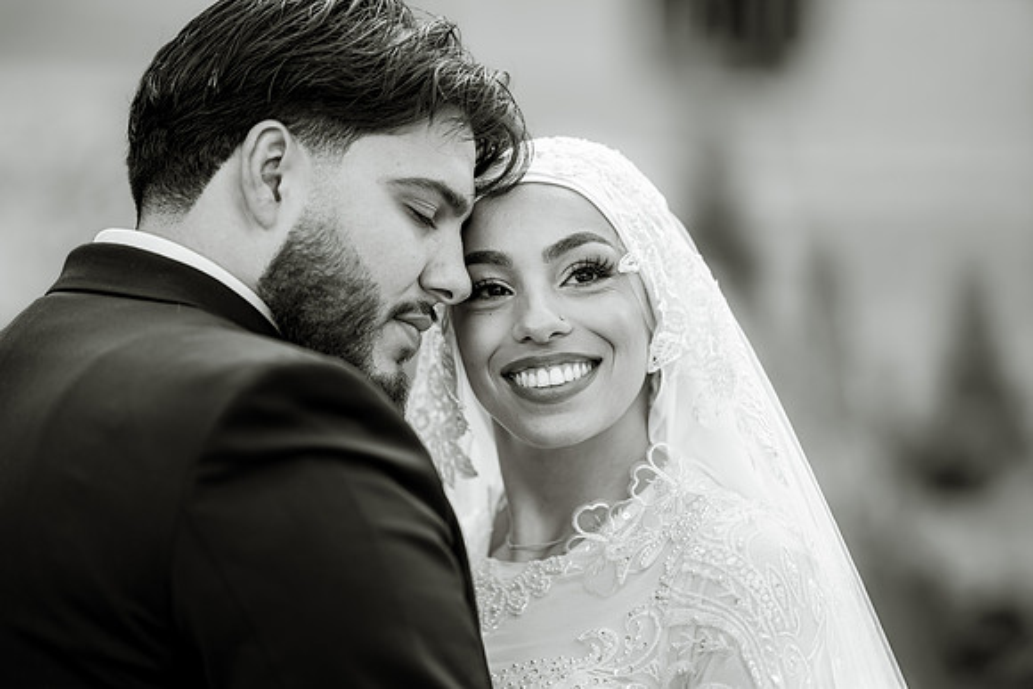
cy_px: 344
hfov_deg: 13.7
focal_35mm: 150
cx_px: 516
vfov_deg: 9.2
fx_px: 4305
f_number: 2
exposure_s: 1/800
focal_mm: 150
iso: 200
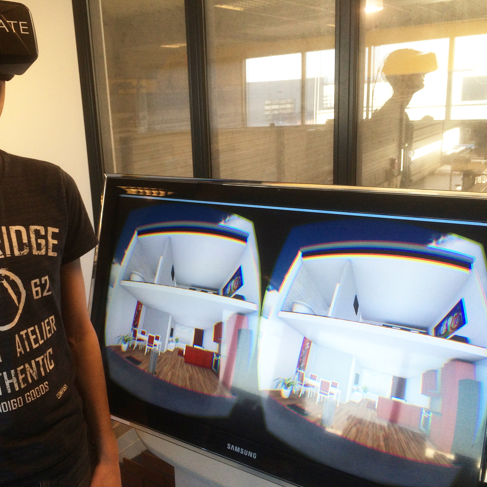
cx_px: 182
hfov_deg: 46.8
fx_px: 557
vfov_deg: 47.2
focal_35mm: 35
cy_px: 242
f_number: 2.2
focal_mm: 4.15
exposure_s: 1/120
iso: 50
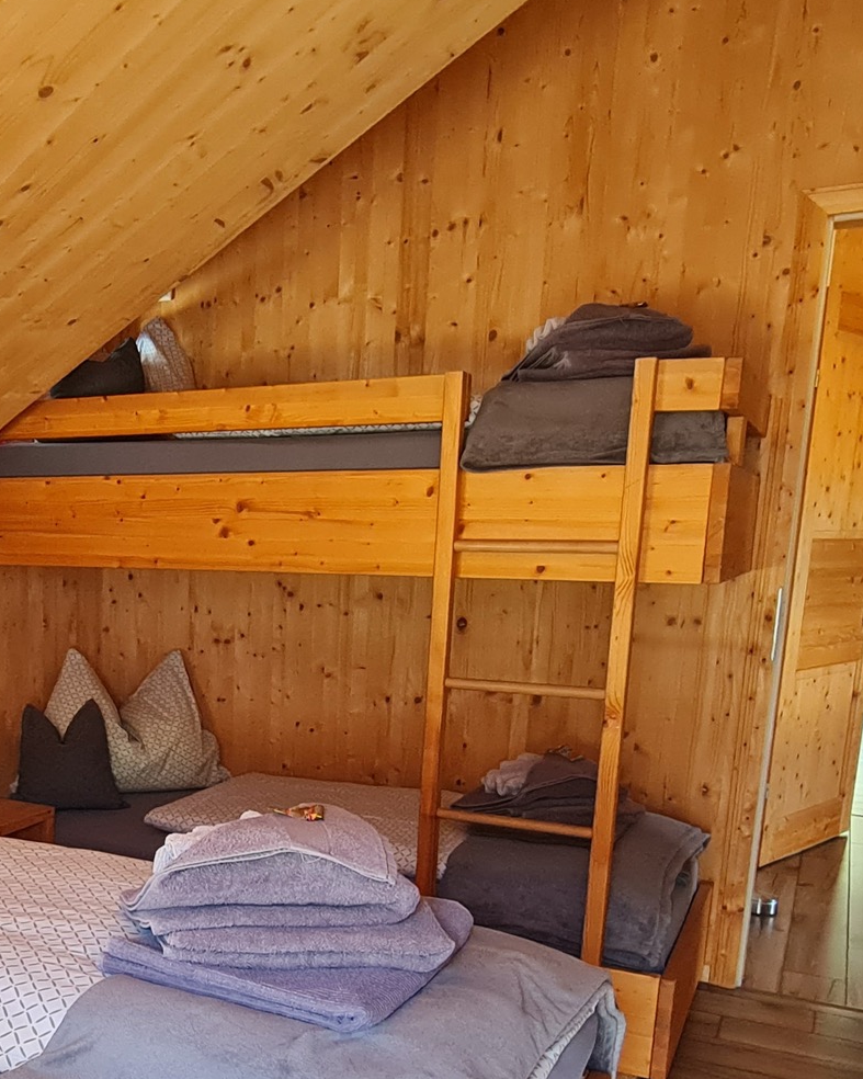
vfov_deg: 52.3
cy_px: 782
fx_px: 1054
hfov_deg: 42.2
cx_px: 150
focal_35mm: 33
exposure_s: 1/50
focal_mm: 2.2
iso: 320
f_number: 2.2
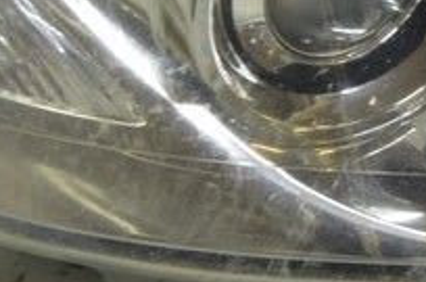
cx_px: 482
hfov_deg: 11.7
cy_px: -191
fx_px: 2048
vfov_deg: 7.7
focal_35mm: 174
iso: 400
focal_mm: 23
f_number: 5.6
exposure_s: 1/20
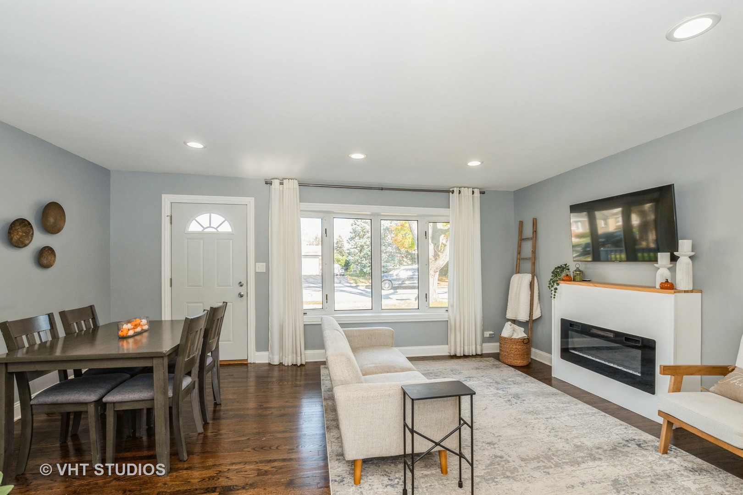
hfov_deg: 100.4
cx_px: 372
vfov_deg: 77.3
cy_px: 248
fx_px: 310
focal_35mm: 15
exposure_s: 1/40
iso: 250
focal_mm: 10
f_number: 7.1
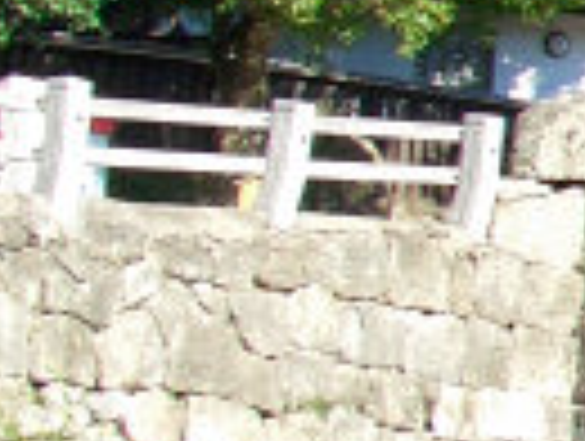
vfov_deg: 7.3
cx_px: 1647
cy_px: 274
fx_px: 3437
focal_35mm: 203
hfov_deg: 8.4
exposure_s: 1/80
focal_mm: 7.1
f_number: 5.6
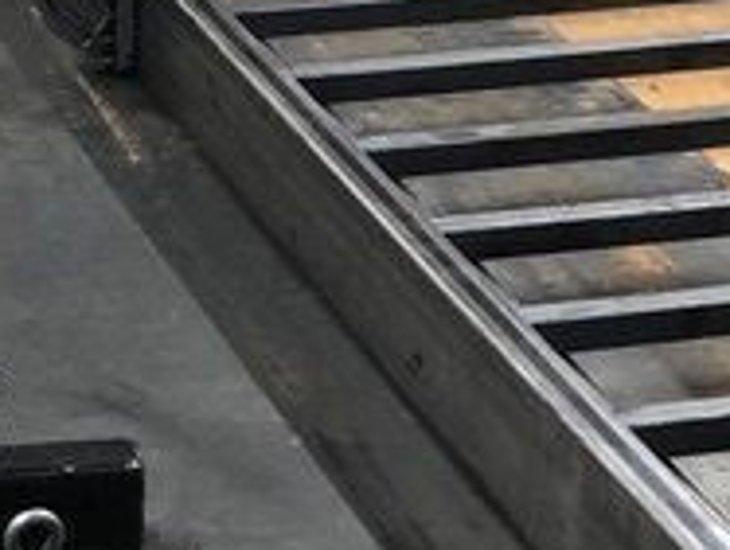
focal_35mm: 153
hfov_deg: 12.7
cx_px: 16
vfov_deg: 9.7
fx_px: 3233
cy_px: 12
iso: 40
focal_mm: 4
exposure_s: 1/20
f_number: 1.8
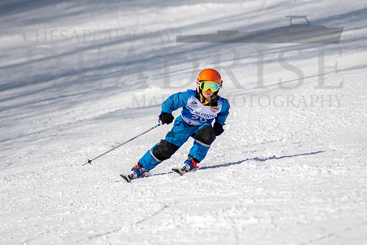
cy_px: 117
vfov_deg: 2.1
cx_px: 209
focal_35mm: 645
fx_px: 6577
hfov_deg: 3.2
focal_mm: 300
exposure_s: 1/6400
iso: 100
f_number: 2.8
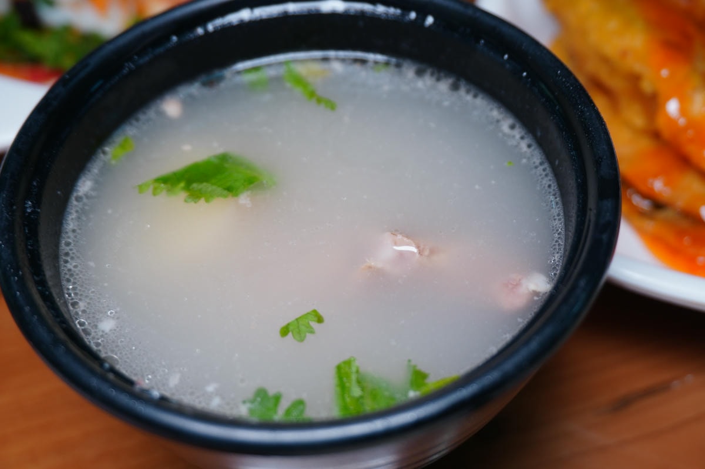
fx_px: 822
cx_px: 352
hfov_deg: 46.4
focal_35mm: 42
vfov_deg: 31.8
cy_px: 234
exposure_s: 1/50
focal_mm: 28
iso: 160
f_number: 4.5
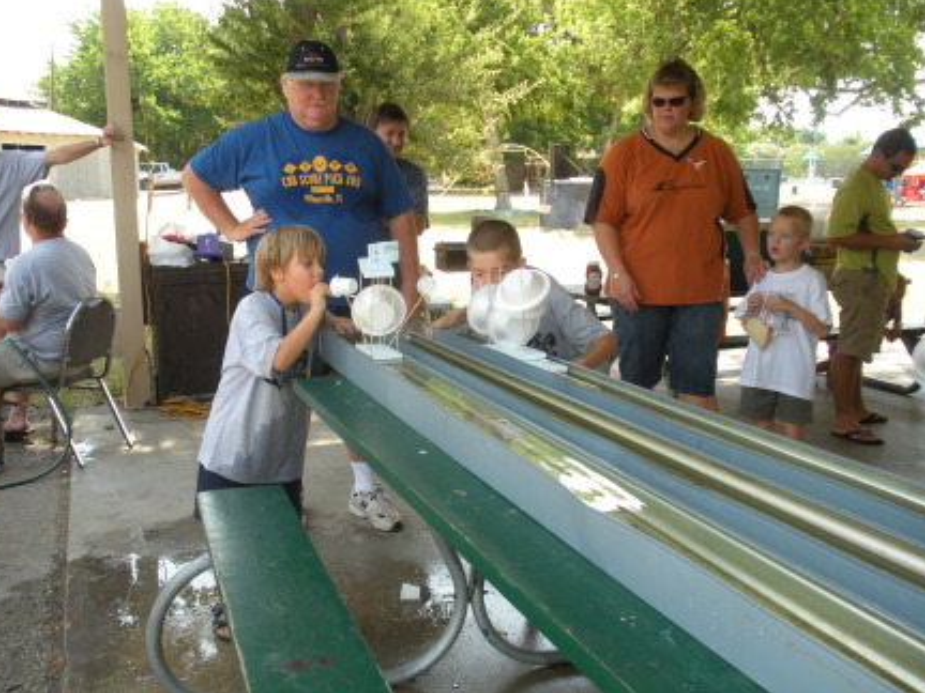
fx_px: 1015
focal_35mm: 38
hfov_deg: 49.0
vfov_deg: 37.7
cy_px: 342
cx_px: 458
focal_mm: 6.3
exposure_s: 1/127
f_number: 3.5
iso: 88
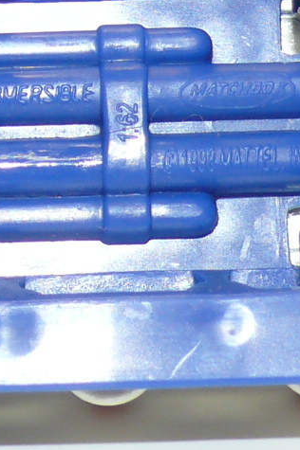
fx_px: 3905
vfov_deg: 6.6
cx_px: 50
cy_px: 66
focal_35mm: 312
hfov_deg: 4.4
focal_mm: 12.6
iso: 100
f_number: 4
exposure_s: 1/30
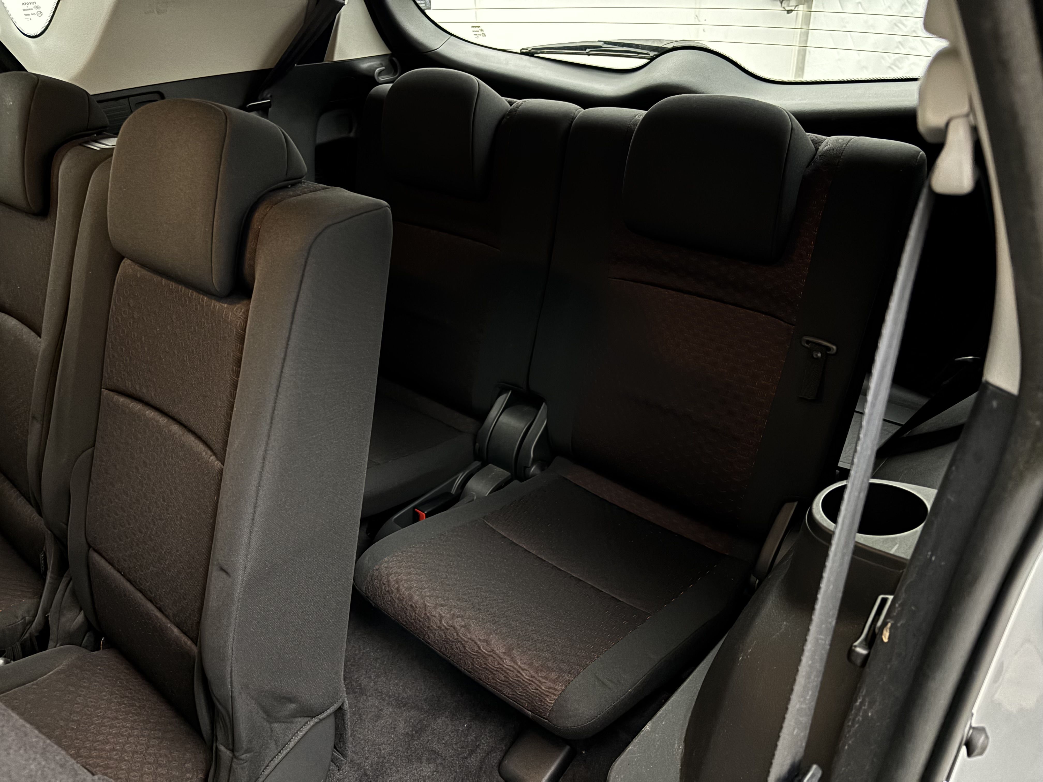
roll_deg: +3.2
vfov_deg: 53.1
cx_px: 522
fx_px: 783
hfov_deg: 67.3
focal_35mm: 26
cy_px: 391
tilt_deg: -29.5
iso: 2000
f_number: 1.6
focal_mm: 5.96
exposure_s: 1/26
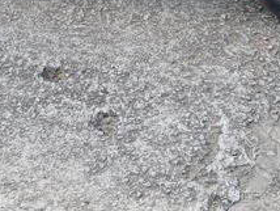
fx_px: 785
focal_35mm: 97
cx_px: 120
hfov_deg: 20.2
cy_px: -161
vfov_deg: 13.7
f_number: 1.8
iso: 32
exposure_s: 1/120
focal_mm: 3.98
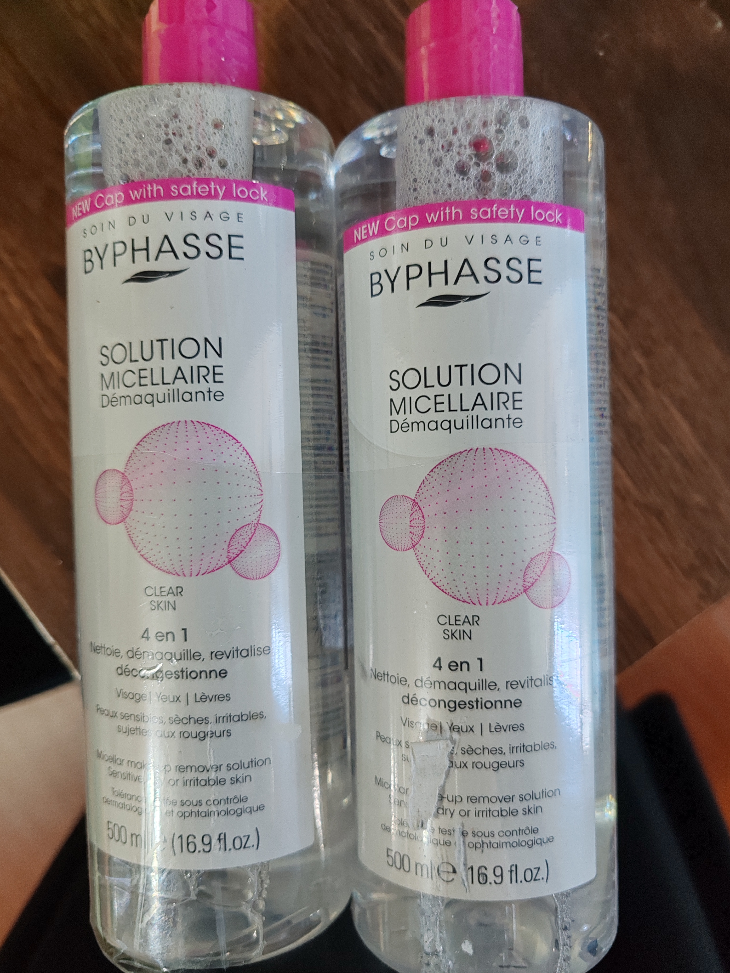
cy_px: 486
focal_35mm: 27
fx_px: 759
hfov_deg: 51.4
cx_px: 365
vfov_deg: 65.3
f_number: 1.9
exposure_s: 1/50
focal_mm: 6.12
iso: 800
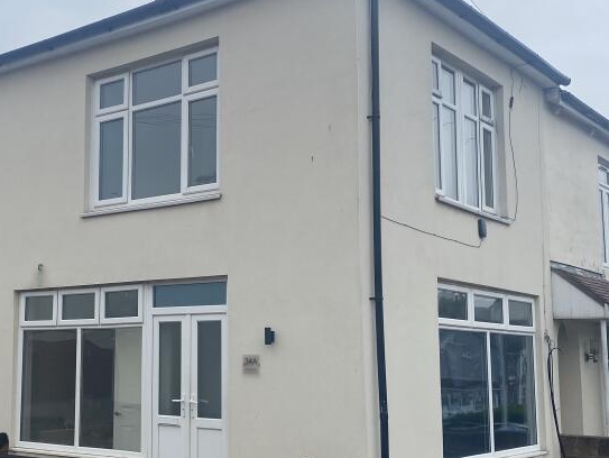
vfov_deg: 29.7
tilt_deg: +9.5
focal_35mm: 49
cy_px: 266
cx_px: 174
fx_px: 863
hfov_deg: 38.2
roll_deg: -0.1
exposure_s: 1/1429
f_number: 1.8
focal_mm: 4.25
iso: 32
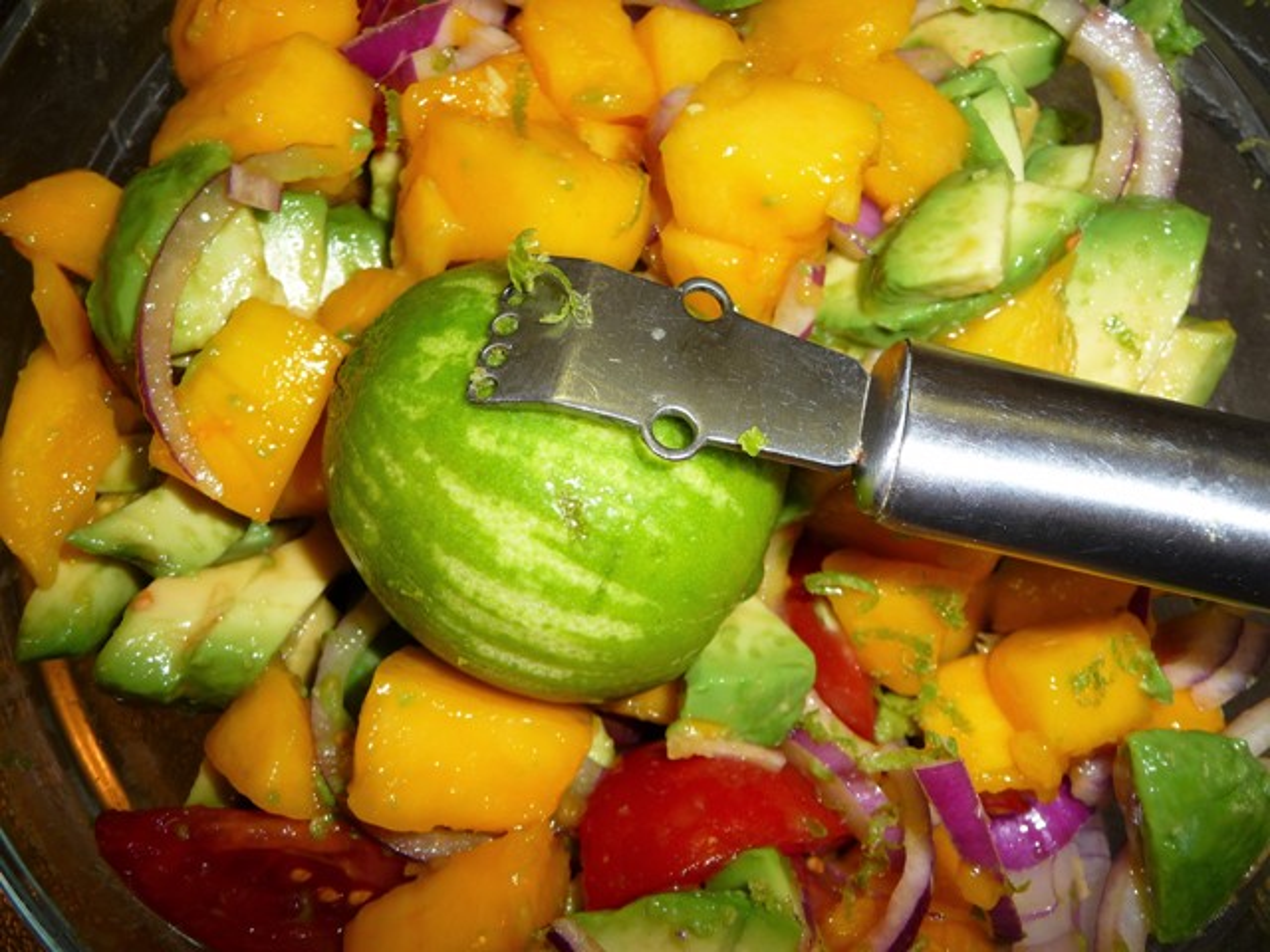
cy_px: 476
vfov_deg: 49.7
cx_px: 635
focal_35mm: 28
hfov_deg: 63.4
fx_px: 1027
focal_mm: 4.7
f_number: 3.3
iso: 100
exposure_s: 1/30
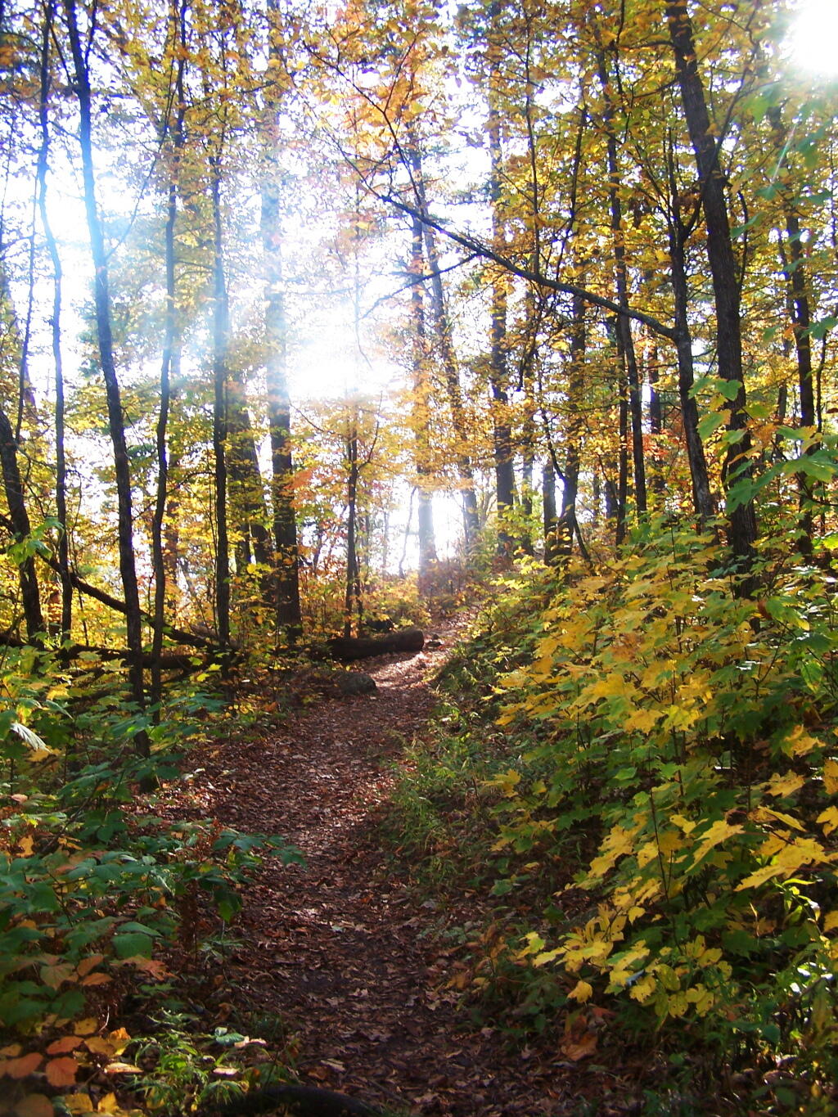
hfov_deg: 37.7
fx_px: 1226
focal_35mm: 38
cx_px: 419
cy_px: 558
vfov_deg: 49.0
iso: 80
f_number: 2.8
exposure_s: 1/100
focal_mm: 6.3
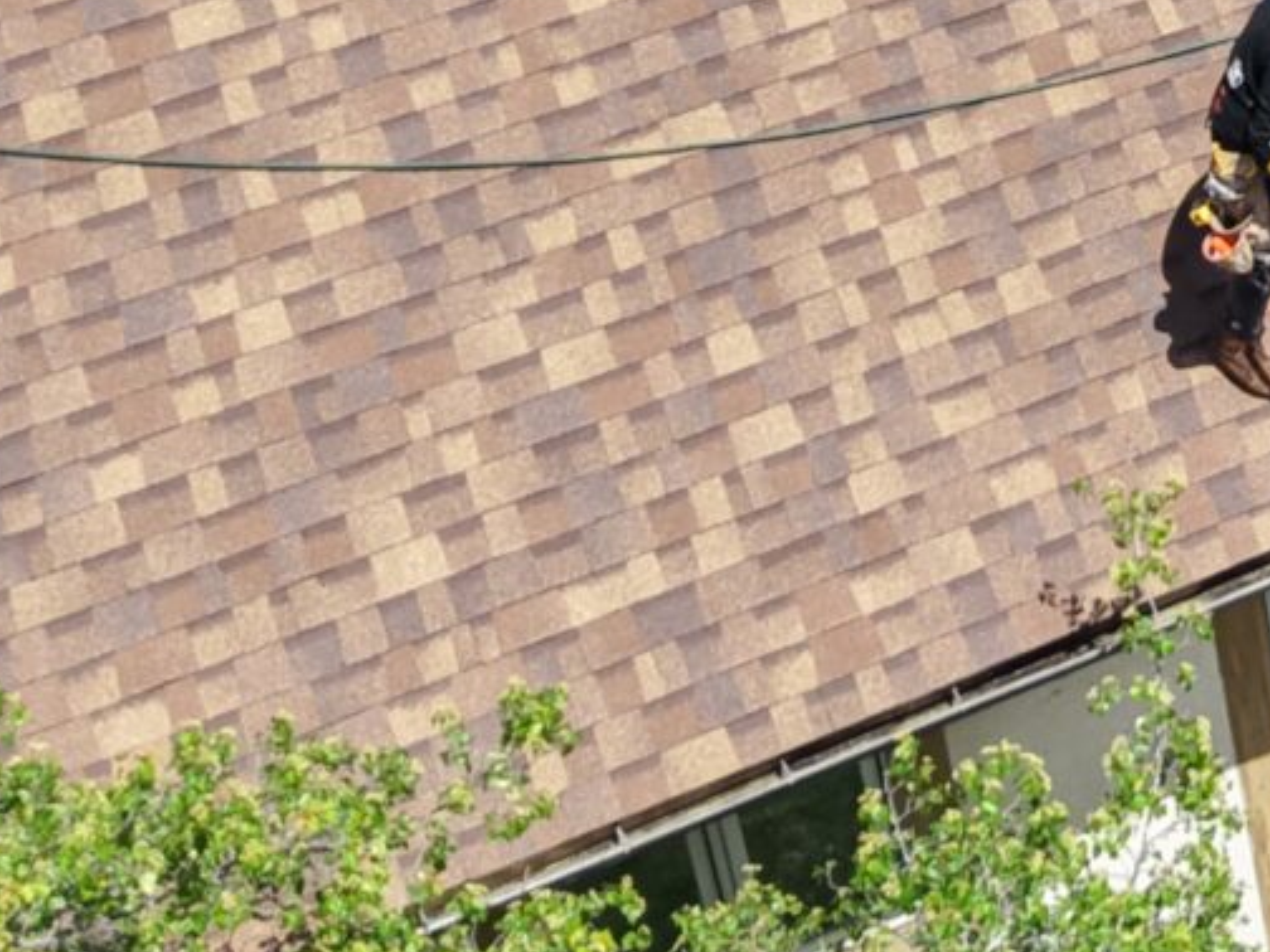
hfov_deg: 14.2
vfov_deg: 11.4
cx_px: 2341
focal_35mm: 122
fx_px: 4476
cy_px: -718
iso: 170
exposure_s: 1/3000
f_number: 1.8
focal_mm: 8.67
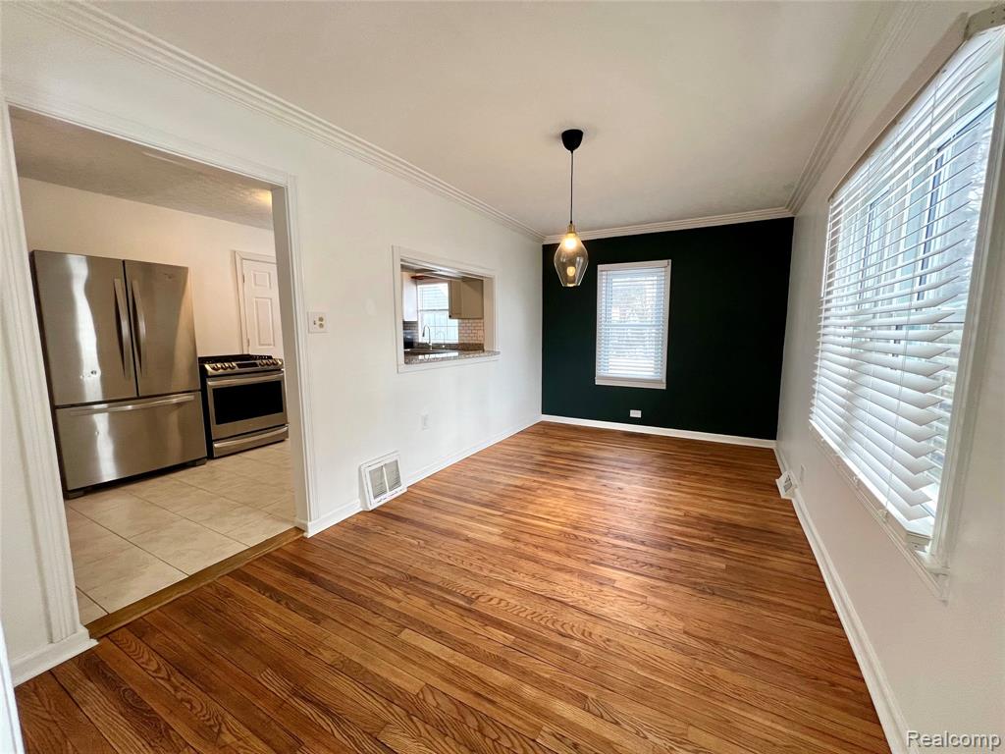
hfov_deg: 106.2
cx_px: 502
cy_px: 377
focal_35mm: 13
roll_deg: +0.1
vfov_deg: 89.9
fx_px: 377
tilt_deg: -7.8
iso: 125
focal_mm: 1.57
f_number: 1.8
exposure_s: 1/120
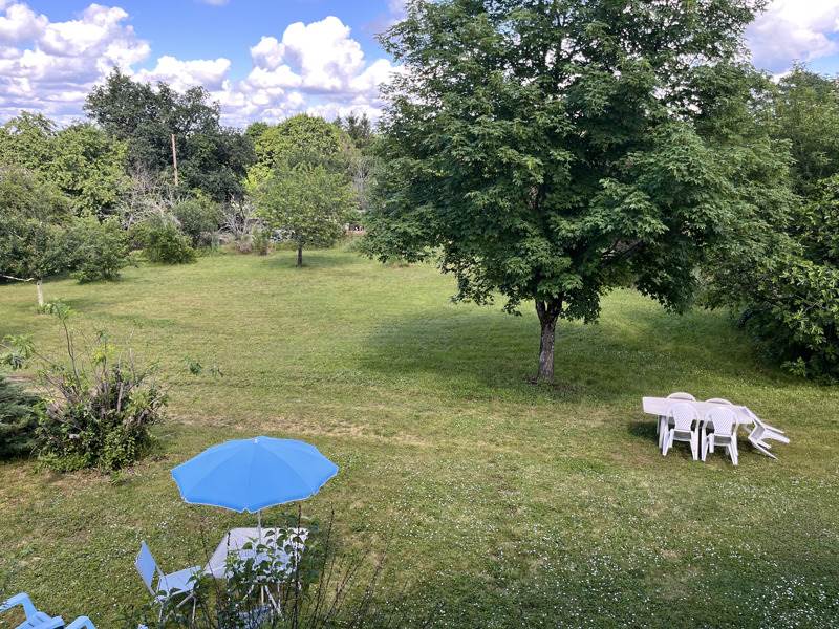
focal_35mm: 26
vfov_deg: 53.1
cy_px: 314
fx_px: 630
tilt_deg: -14.8
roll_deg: -0.2
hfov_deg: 67.3
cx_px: 420
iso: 50
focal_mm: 5.1
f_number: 1.6
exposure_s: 1/522
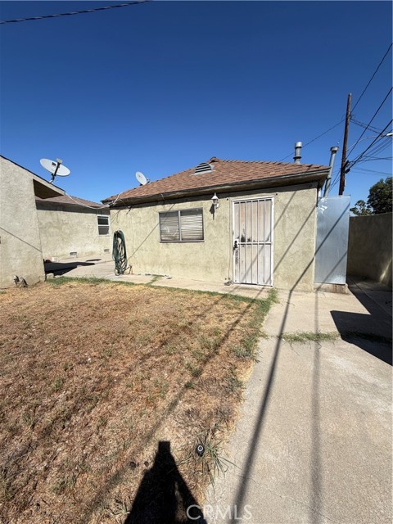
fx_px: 212
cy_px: 262
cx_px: 196
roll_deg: +2.2
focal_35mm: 14
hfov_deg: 85.7
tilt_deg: -7.4
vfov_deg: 102.1
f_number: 2.2
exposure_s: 1/1125
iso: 20
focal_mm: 2.22
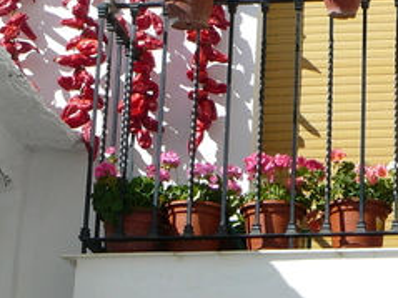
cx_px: 420
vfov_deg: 10.7
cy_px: 62
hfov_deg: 14.0
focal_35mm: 138
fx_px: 1586
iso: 80
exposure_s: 1/400
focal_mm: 8.2
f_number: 5.6
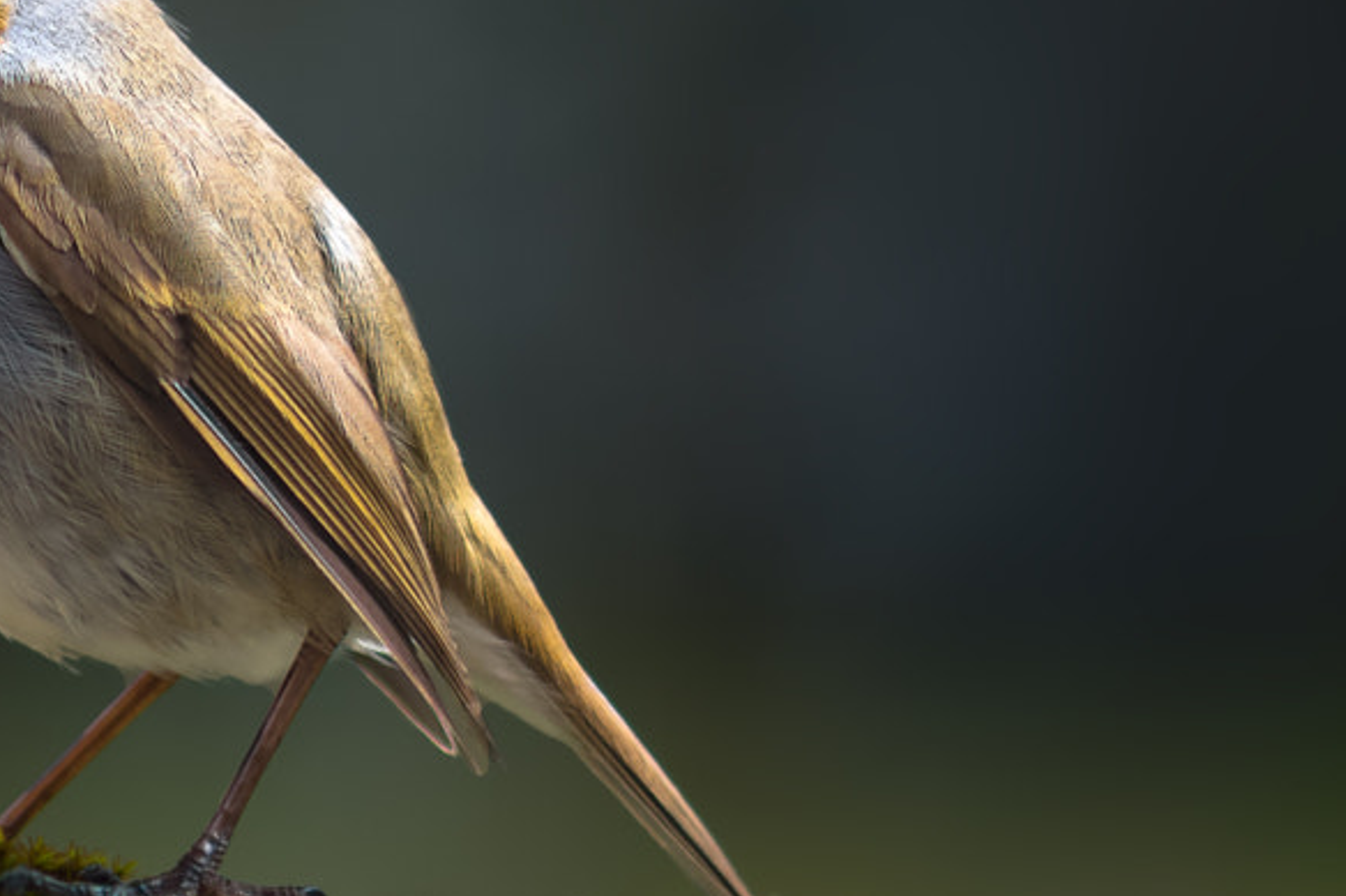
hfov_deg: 3.7
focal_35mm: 553
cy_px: 13
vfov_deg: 2.5
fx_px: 20660
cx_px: -802
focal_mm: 105
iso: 125
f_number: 3.2
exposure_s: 1/500
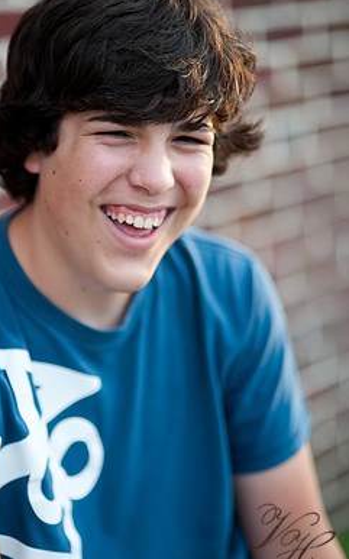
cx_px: 134
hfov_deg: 12.9
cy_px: 274
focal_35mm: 101
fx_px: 1538
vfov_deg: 20.6
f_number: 1.8
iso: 200
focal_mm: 85
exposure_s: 1/500
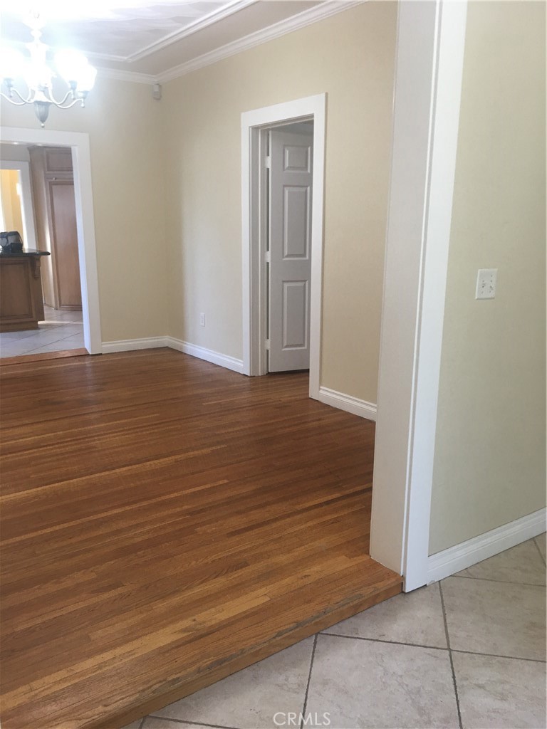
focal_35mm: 29
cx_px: 274
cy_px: 364
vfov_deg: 61.7
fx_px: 611
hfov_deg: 48.2
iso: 32
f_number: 2.2
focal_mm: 4.15
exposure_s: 1/15
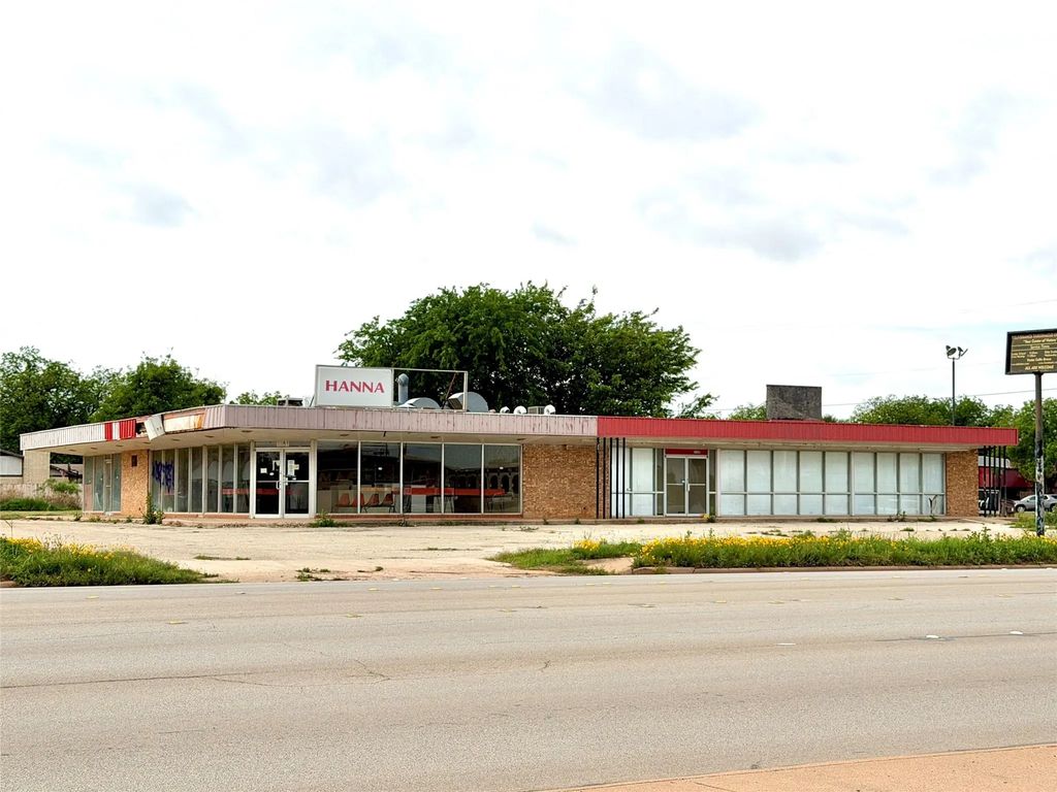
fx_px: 1466
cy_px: 396
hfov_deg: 39.7
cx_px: 528
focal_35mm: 48
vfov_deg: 30.3
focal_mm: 6.76
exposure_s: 1/7874
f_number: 1.78
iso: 64
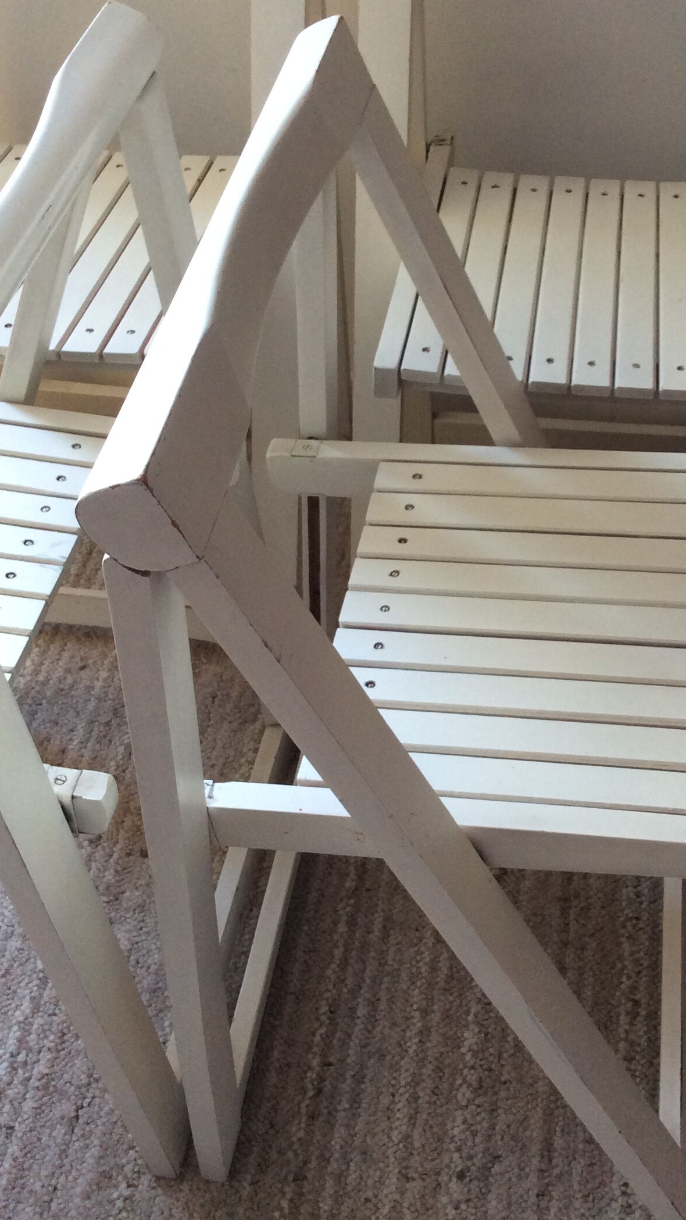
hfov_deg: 27.5
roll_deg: -0.2
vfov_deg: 47.4
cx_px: 457
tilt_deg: -44.4
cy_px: 595
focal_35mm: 43
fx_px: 1391
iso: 64
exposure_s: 1/25
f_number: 2.4
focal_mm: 3.3
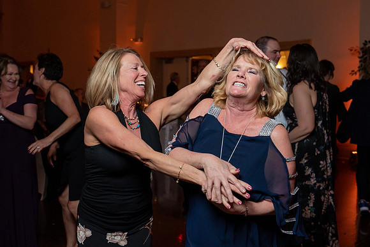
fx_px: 451
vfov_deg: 30.5
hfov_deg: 44.5
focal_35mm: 44
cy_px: 98
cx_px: 162
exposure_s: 1/200
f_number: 4
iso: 2000
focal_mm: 35
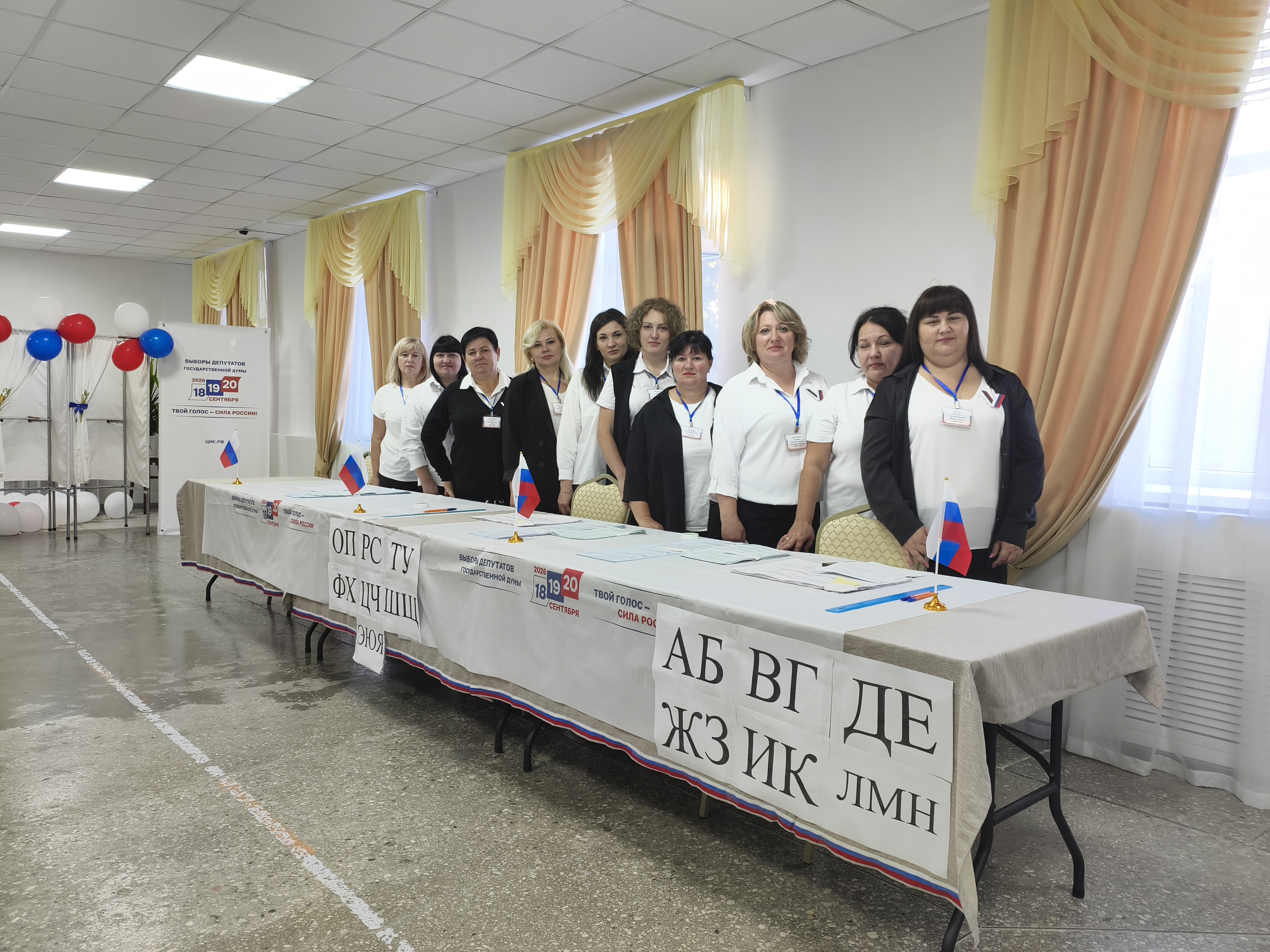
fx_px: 954
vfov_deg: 53.1
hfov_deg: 67.3
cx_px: 635
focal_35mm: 26
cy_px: 476
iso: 80
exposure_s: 1/99.9
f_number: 1.5
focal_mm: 4.95
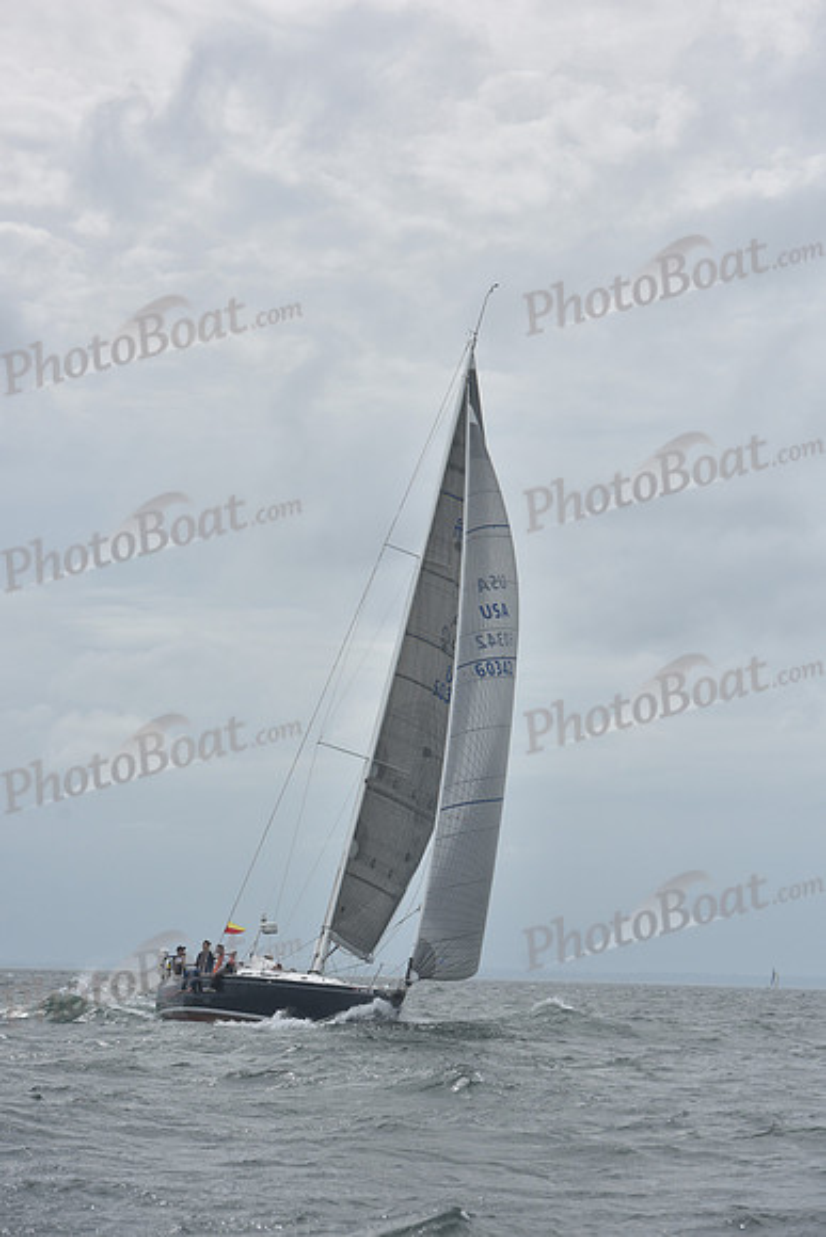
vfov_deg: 20.4
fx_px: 3439
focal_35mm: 100
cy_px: 618
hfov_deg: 13.7
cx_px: 413
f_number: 6.3
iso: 200
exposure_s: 1/1250
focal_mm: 100
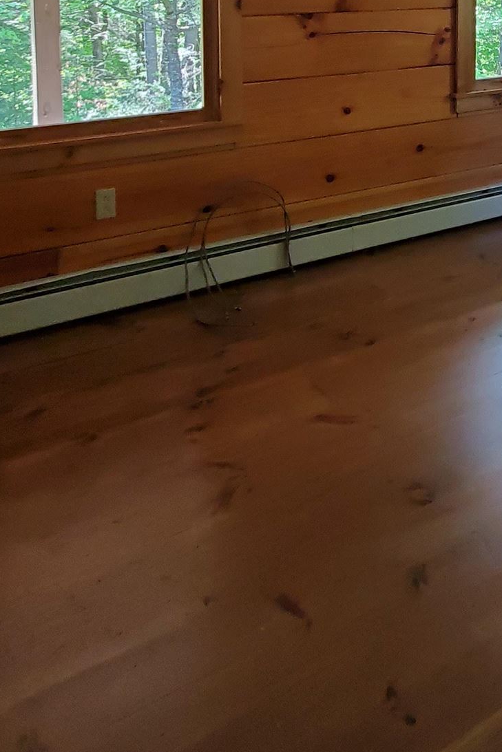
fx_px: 795
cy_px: 14
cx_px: 501
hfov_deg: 32.3
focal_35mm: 38
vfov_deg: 43.9
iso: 250
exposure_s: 1/56
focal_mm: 1.8
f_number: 2.2
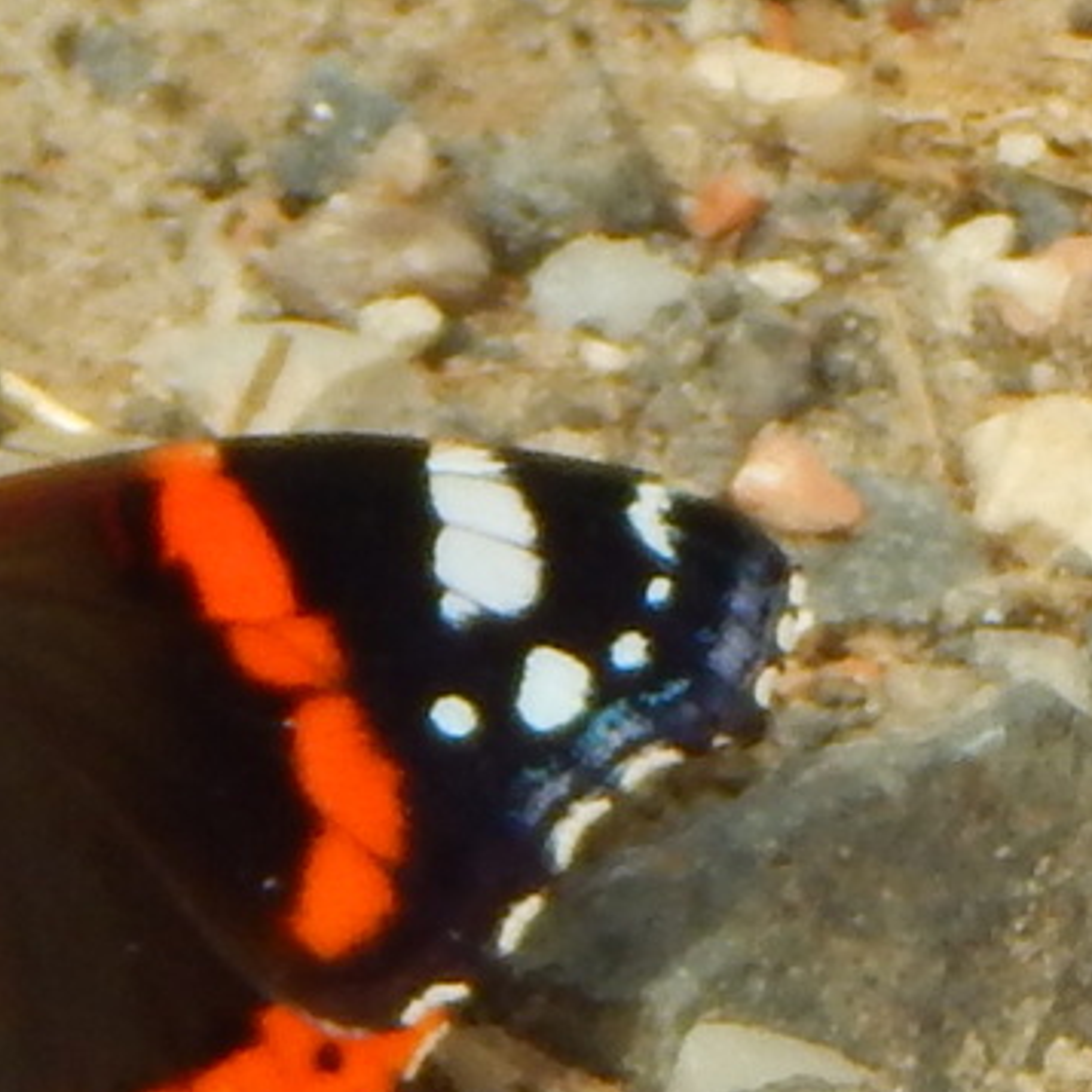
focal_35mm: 590
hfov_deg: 3.0
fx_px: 21057
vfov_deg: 3.0
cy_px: 697
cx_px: -69
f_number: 5.7
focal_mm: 50.1
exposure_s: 1/500
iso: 125
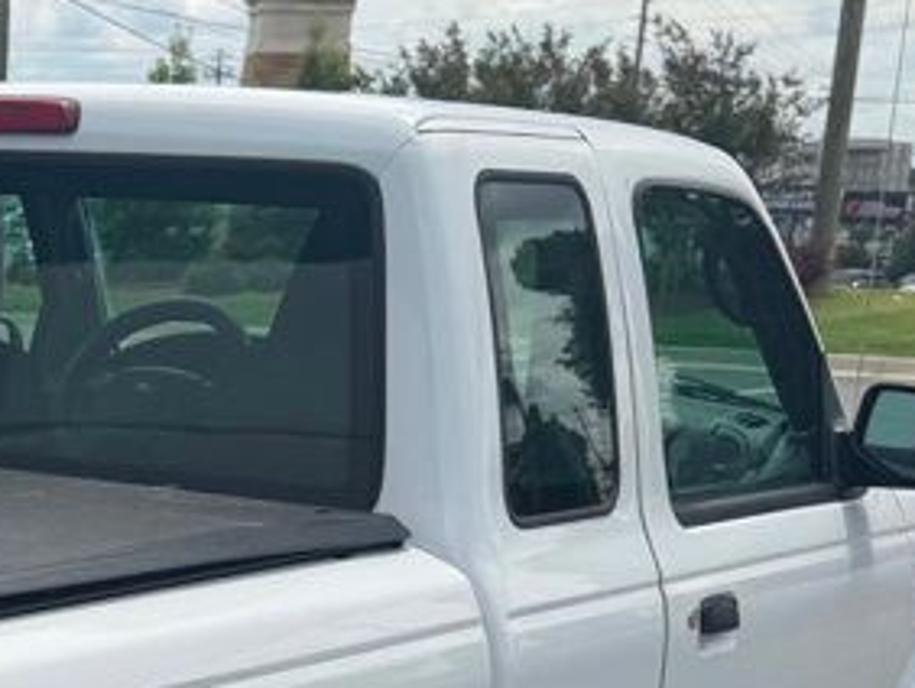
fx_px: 2302
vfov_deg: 16.2
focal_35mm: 87
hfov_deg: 20.2
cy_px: 876
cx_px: -334
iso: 80
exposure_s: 1/4975
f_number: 1.78
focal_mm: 6.76
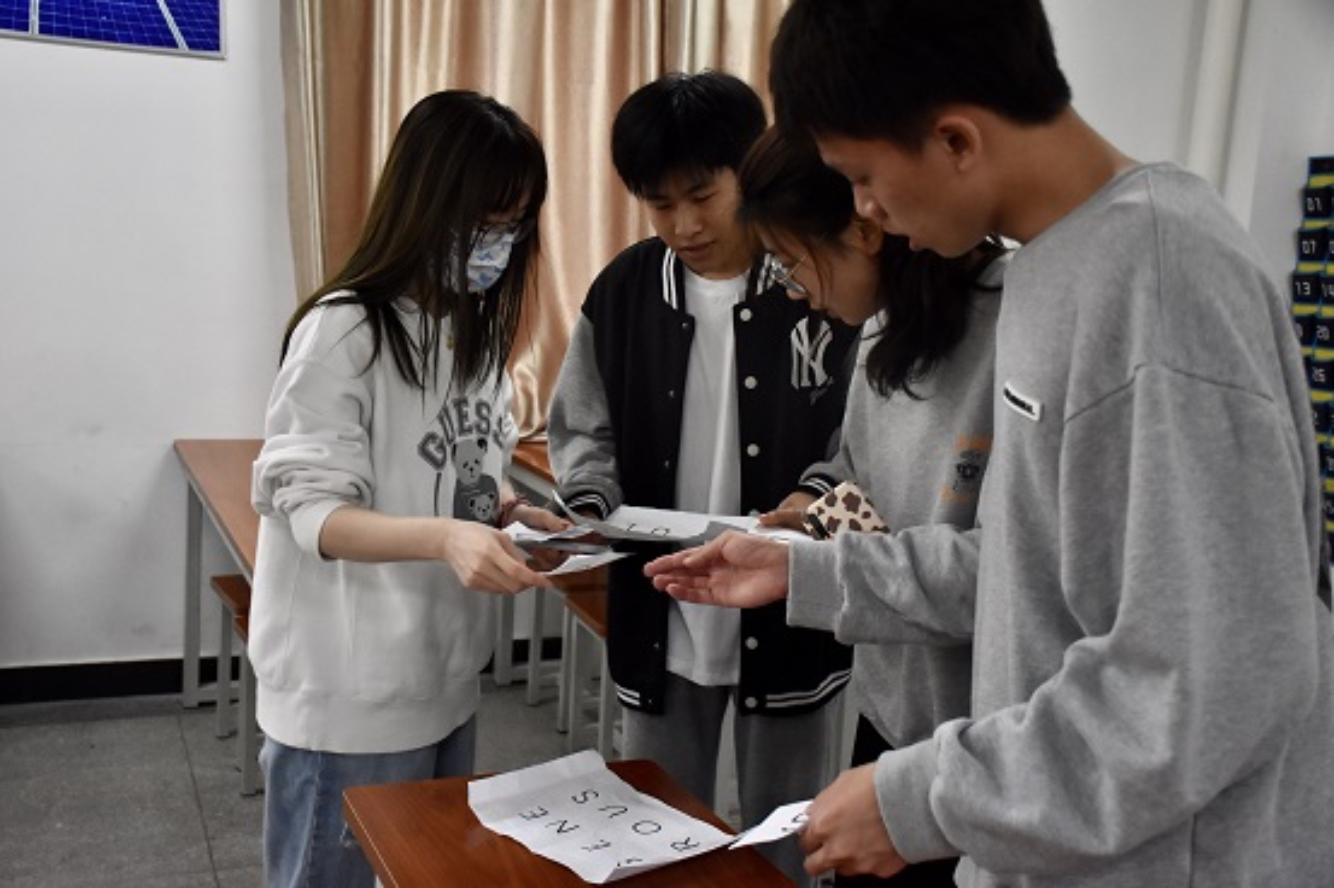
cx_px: 667
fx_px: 1500
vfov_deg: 33.0
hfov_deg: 48.0
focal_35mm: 40
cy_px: 444
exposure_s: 1/180
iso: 2000
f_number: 4
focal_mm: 27
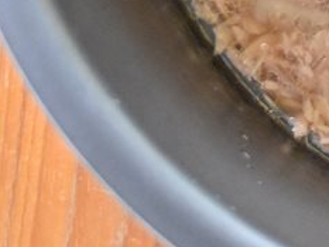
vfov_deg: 6.7
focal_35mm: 215
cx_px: 585
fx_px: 2049
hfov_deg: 8.8
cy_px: -202
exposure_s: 1/20
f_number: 4.2
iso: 6400
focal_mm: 29
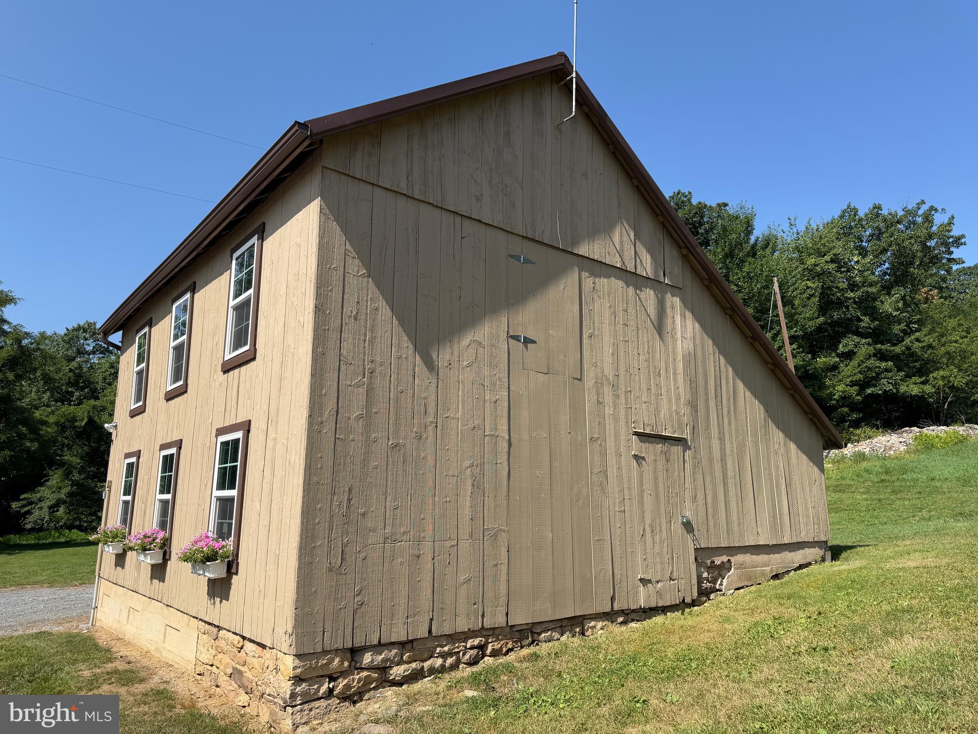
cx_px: 489
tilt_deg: +11.0
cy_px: 367
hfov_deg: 71.6
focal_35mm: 24
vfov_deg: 56.8
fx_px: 678
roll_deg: +0.3
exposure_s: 1/3759
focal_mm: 6.76
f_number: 1.78
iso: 80
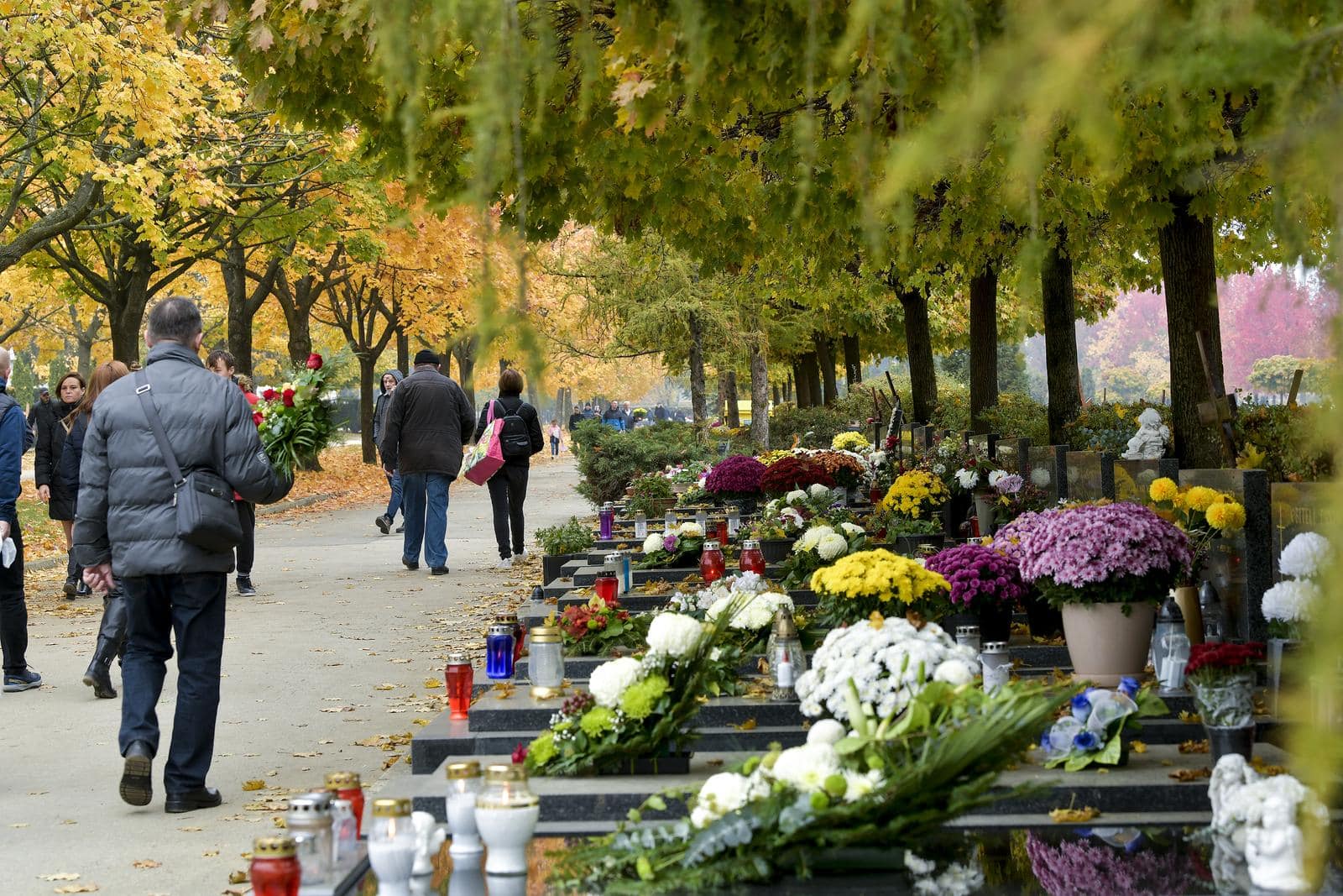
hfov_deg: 28.8
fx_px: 2611
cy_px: 448
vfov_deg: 19.5
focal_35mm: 70
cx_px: 672
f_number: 6.3
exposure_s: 1/160
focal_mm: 70
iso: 500
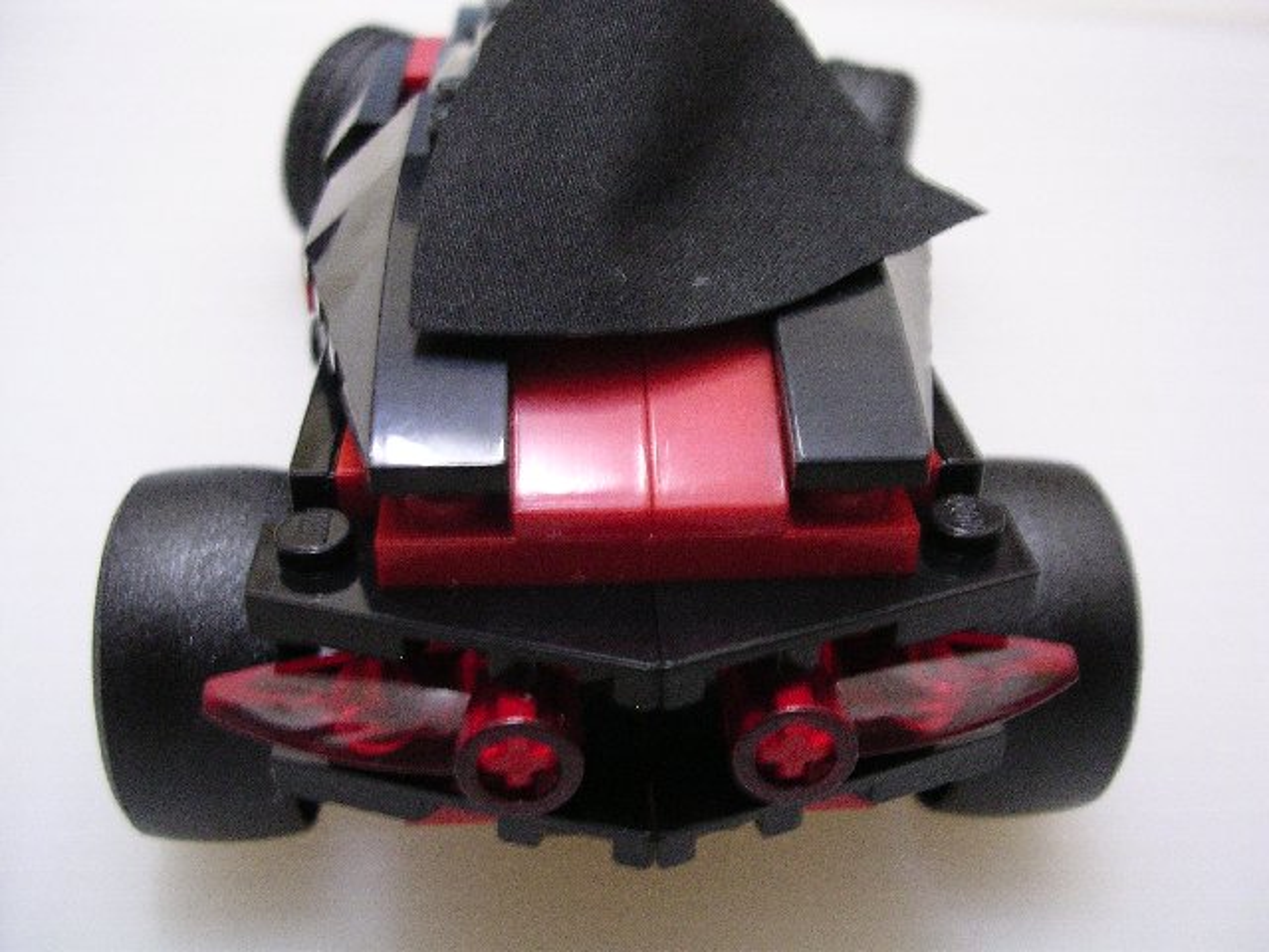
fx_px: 1393
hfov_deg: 49.0
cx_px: 634
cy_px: 476
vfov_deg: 37.7
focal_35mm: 38
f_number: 2.8
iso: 400
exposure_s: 1/3.9
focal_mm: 5.8
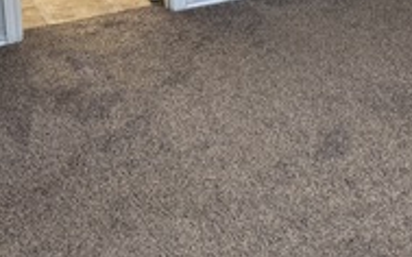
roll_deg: +0.6
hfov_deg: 23.2
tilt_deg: -13.0
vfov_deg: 14.0
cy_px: -155
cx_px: 405
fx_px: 965
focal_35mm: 86
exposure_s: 1/60
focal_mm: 6.76
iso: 160
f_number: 1.78
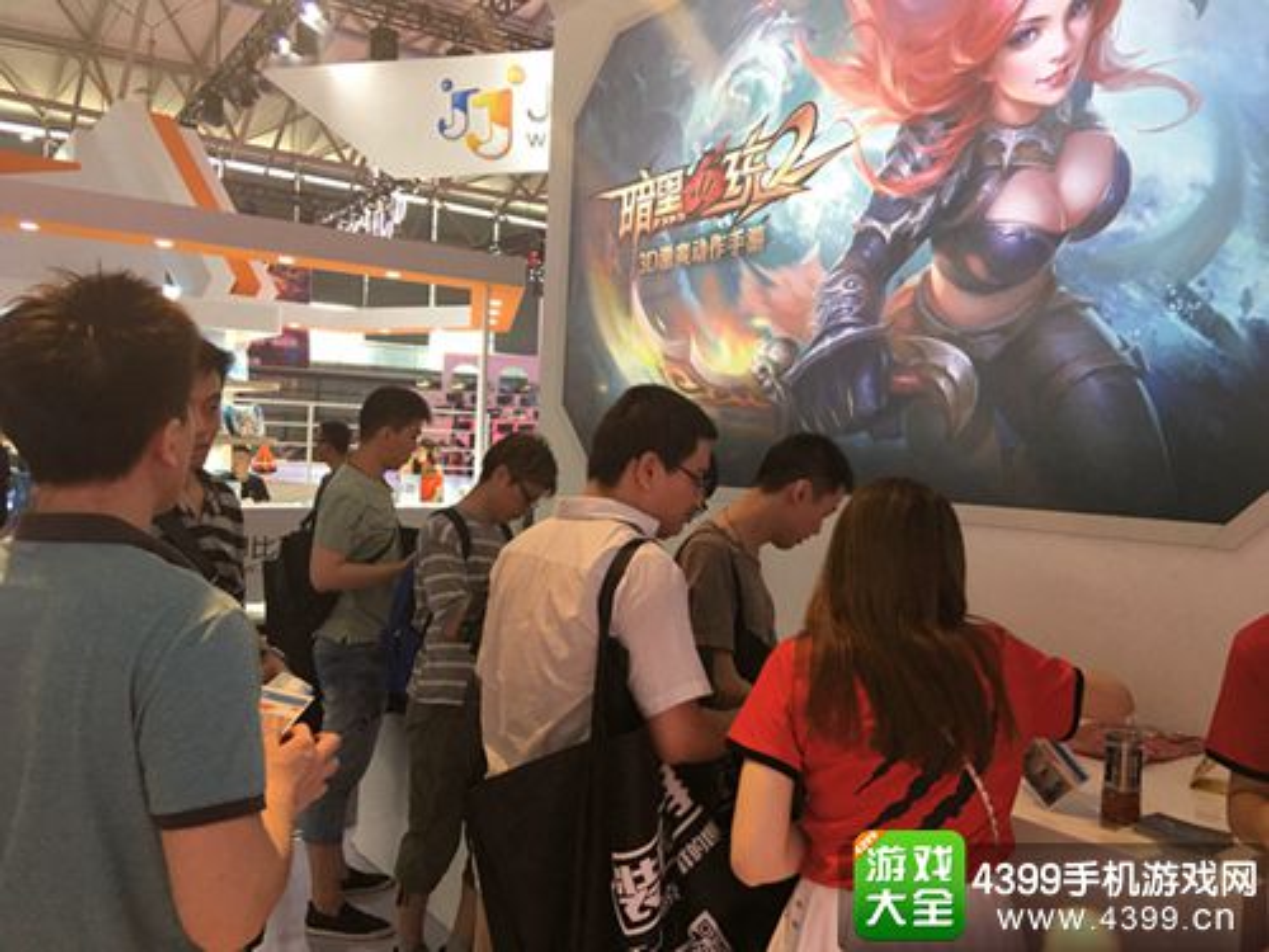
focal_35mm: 29
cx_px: 634
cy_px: 476
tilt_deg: +1.3
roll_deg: -2.1
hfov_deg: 61.7
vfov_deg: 48.2
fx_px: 1063
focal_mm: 4.15
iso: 50
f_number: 2.2
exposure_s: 1/33
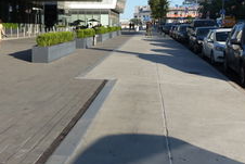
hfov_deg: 38.1
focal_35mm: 51
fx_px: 347
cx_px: 69
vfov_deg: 26.5
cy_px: 66
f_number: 4
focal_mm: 8.8
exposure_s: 1/800
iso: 125
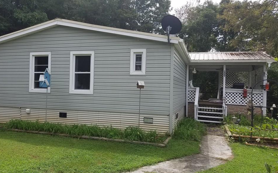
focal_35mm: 30
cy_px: 84
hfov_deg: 62.8
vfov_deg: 41.8
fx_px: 227
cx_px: 130
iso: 40
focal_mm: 4.2
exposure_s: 1/1700
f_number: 1.7
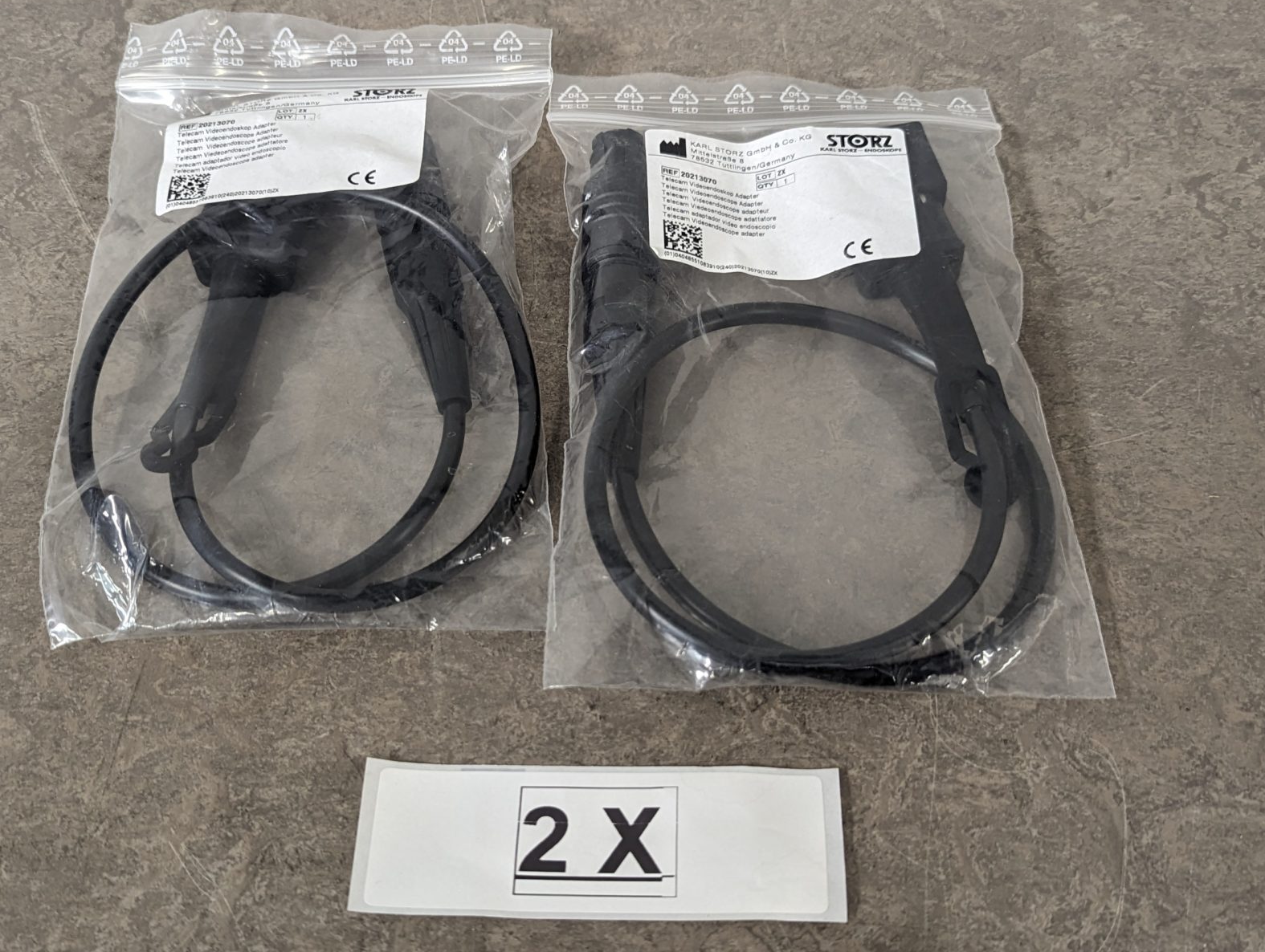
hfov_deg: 47.8
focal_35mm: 39
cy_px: 571
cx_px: 604
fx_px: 1427
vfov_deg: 36.8
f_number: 1.85
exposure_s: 1/25
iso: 140
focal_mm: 6.81
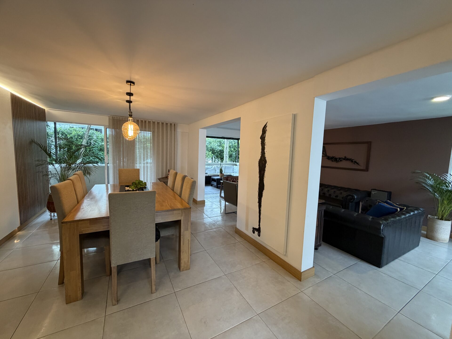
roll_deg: -1.6
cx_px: 226
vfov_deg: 85.7
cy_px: 170
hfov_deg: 102.1
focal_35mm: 14
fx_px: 183
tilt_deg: -4.6
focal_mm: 2.22
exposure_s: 1/120
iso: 320
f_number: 2.2
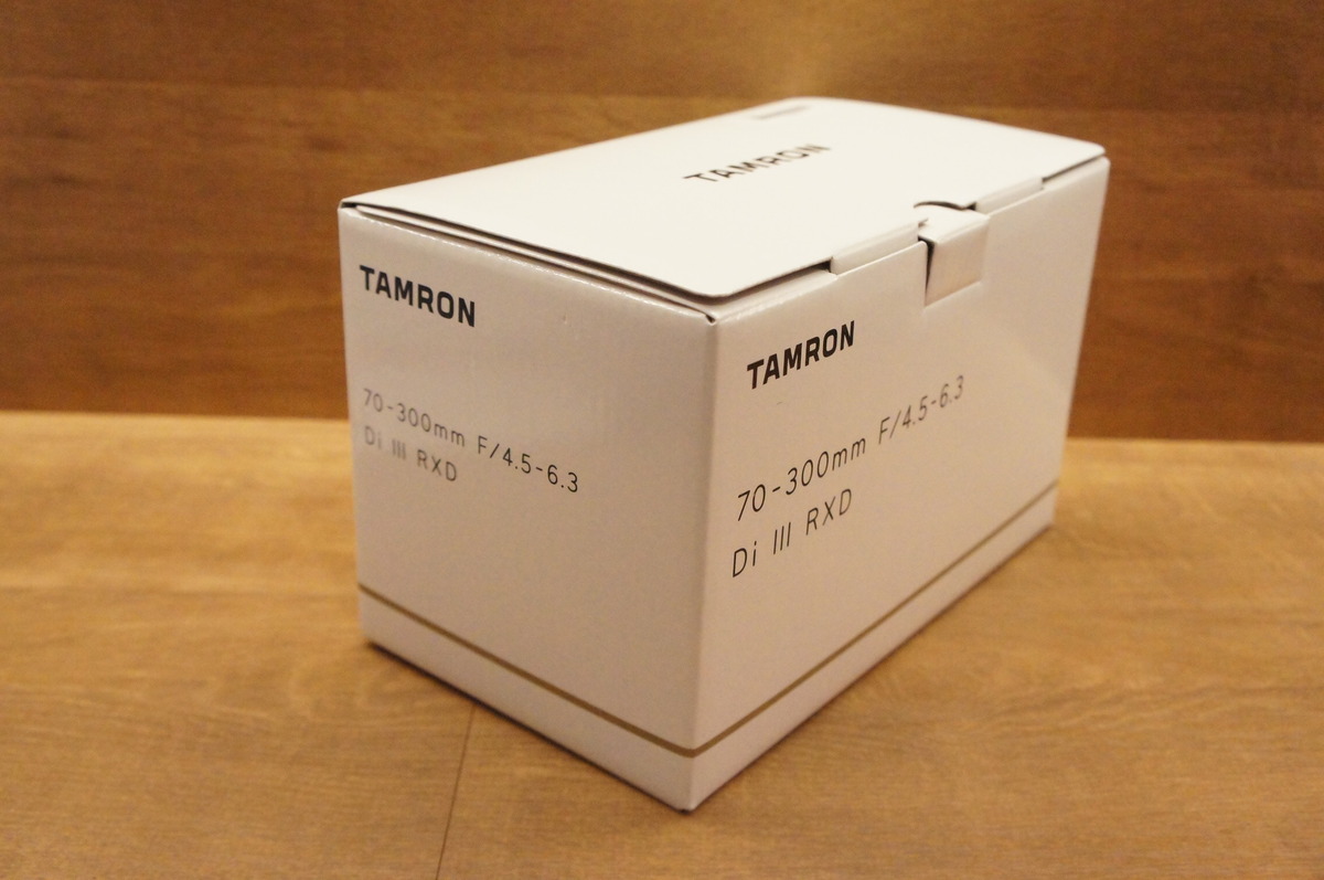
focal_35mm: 36
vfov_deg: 36.8
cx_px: 662
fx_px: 1322
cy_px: 440
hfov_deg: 53.2
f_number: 4.5
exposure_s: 1/1600
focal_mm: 24
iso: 6400
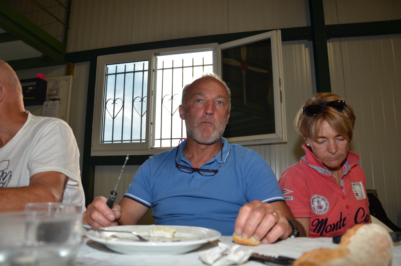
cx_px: 200
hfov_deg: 67.5
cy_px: 133
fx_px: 300
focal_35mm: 27
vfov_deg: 47.7
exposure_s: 1/60
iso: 200
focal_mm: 18
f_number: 4
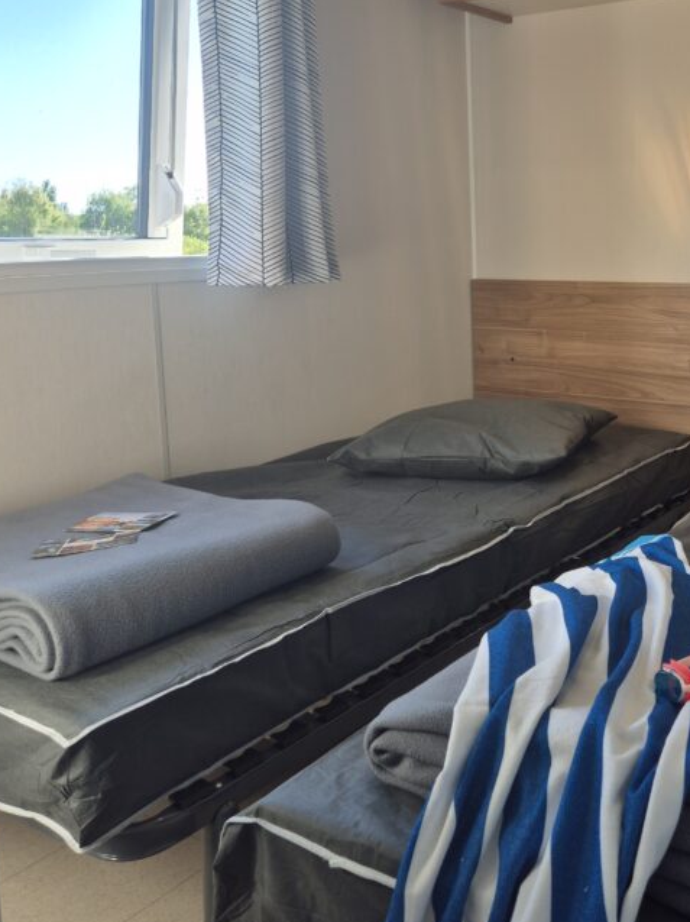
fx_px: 984
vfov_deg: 49.8
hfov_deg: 37.5
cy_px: 365
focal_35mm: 37
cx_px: 537
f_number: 1.8
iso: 25
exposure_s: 1/181
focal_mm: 5.4
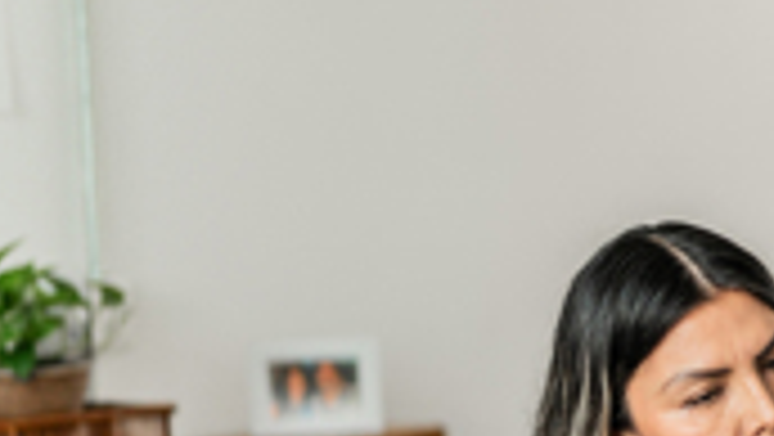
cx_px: 1017
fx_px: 1992
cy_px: 339
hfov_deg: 20.1
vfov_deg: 12.5
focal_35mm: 97
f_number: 1.2
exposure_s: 1/800
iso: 200
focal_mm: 35
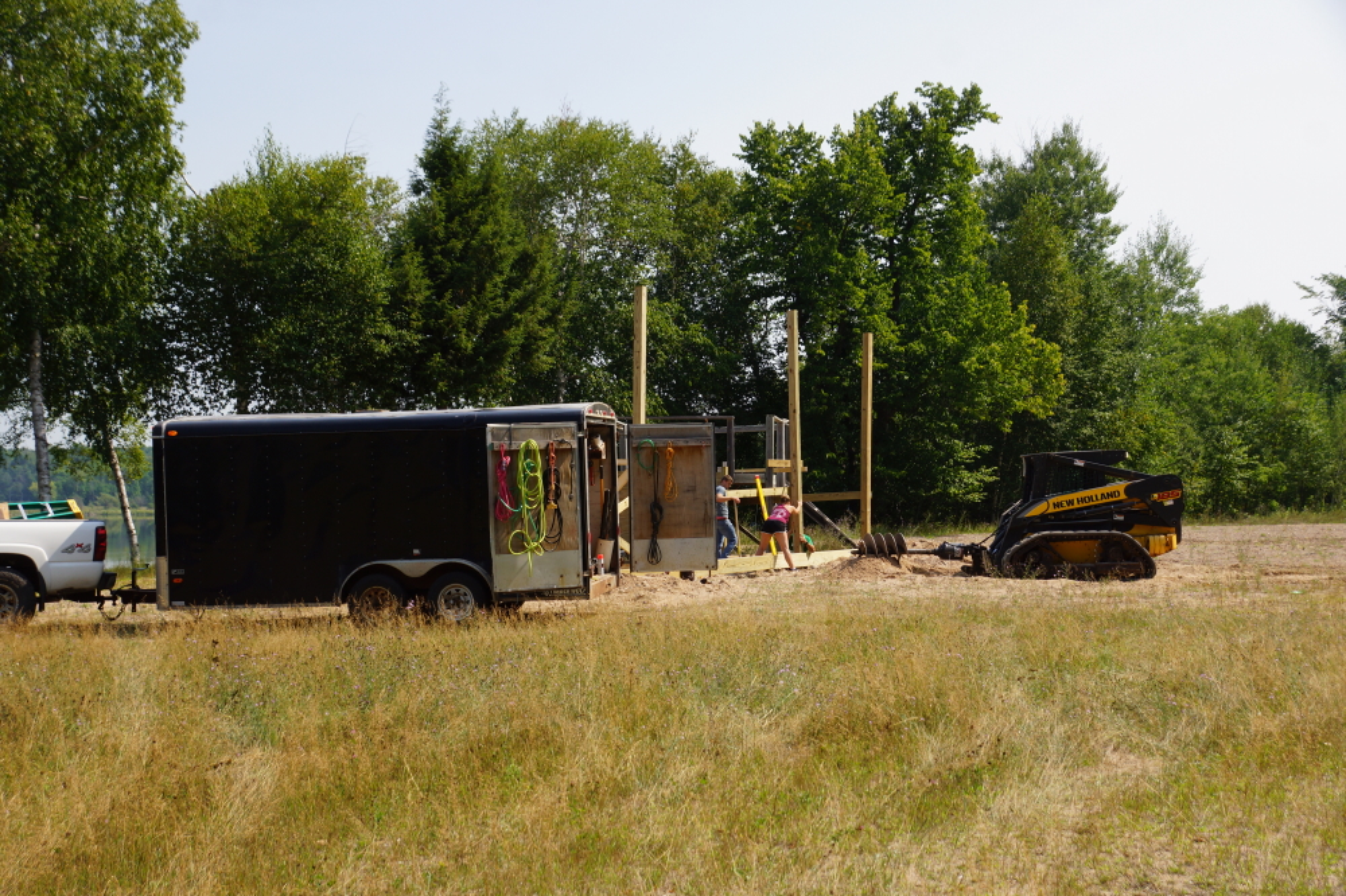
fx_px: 1962
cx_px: 673
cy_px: 448
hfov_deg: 37.9
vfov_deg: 25.7
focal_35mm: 52
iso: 100
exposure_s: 1/80
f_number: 8
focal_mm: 35
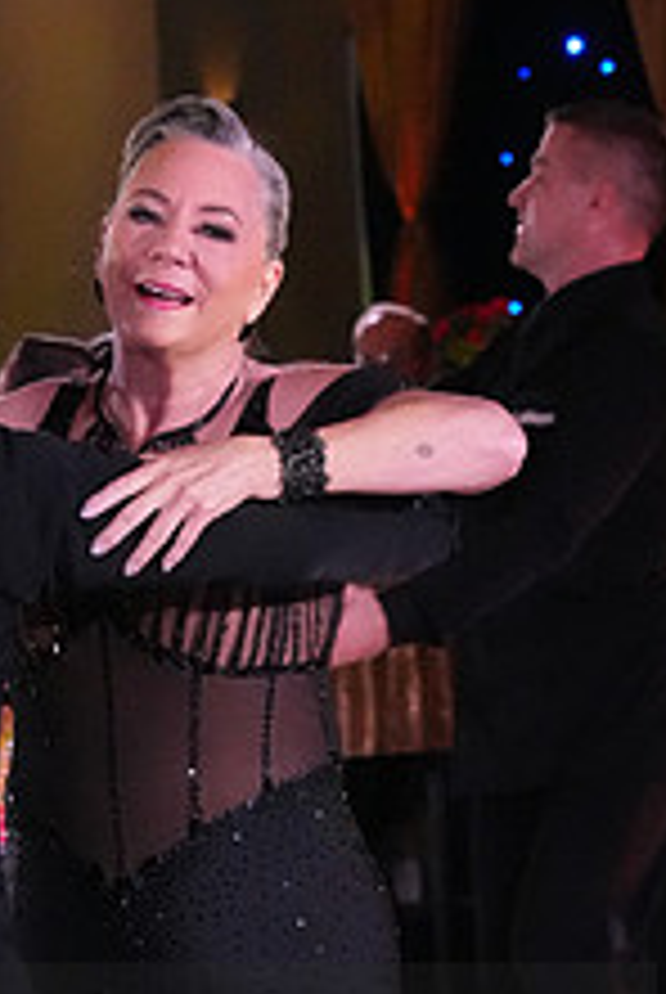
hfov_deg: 4.1
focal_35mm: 338
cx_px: 38
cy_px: 1115
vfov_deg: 6.1
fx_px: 9350
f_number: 7.1
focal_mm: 86
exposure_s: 1/400
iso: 10000
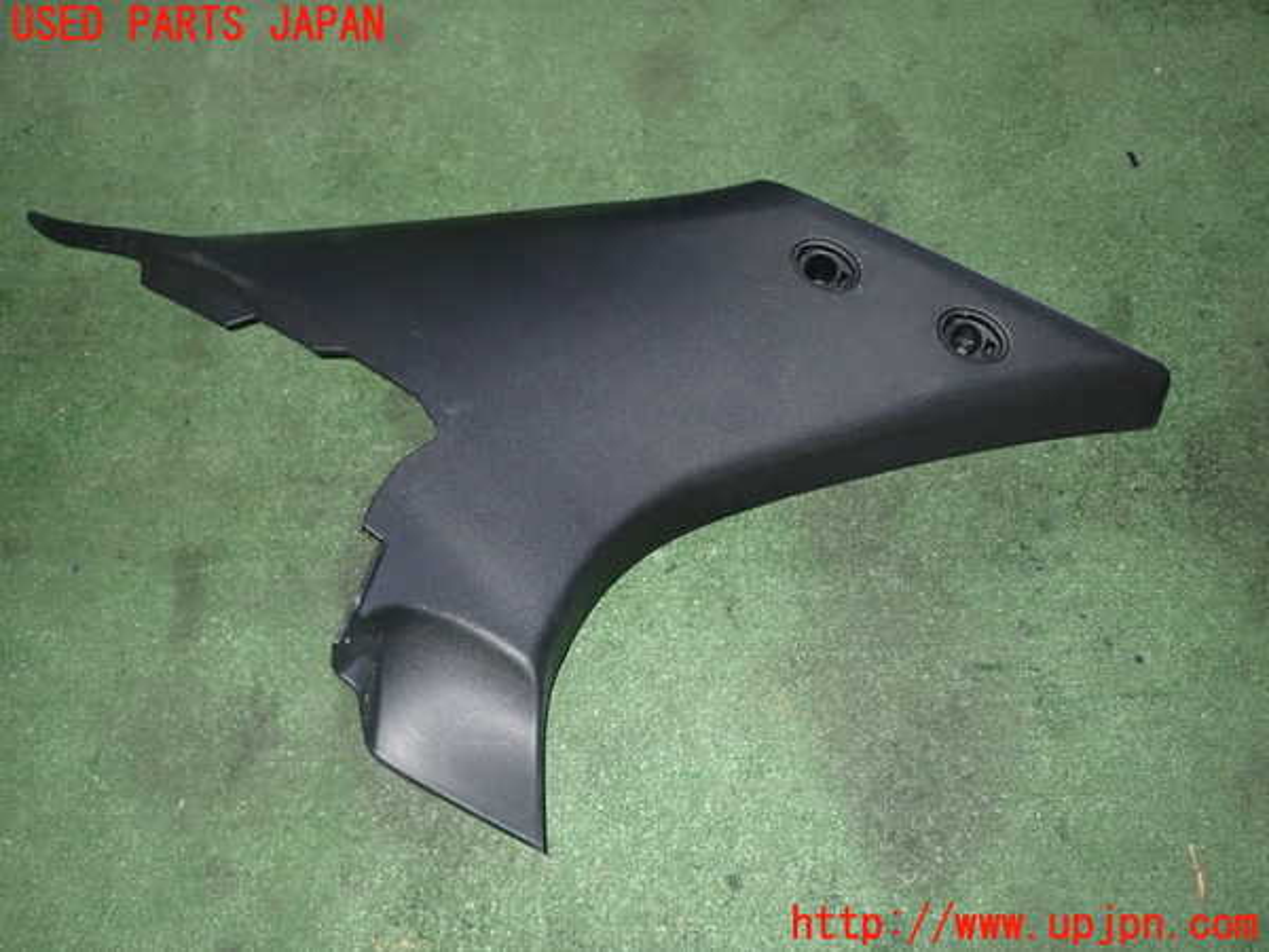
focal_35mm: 30
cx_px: 634
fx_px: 1100
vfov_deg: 46.8
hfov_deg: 60.0
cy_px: 476
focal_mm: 5.4
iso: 800
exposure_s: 1/30
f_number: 6.3
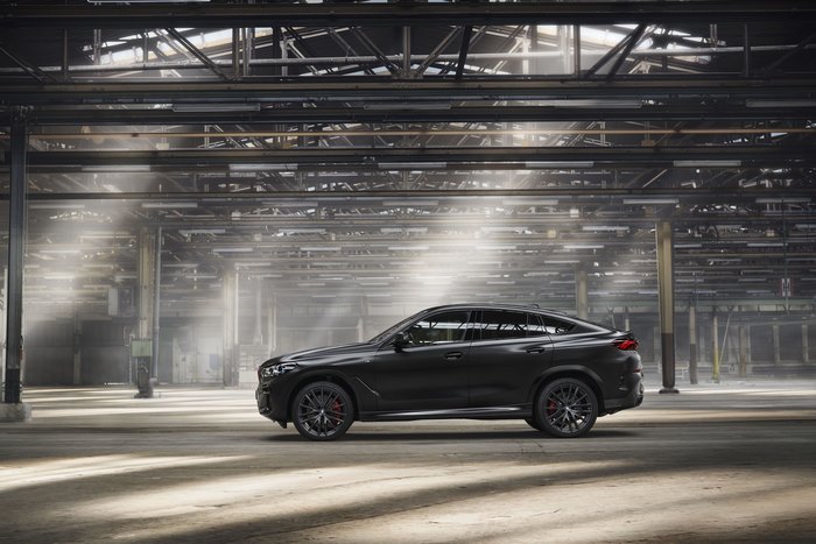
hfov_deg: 39.6
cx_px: 408
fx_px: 1133
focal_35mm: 50
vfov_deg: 27.0
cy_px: 272
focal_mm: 50
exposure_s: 1/30
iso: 100
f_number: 2.2
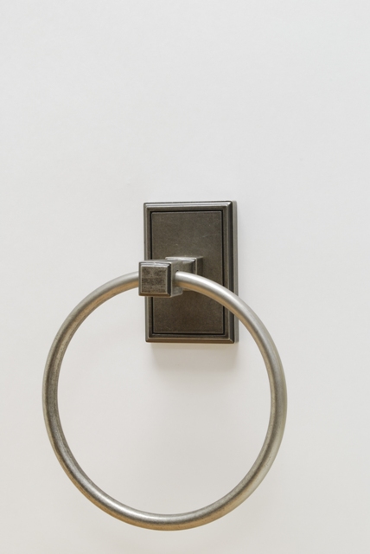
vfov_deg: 24.6
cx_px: 185
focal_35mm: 82
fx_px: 1269
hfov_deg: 16.6
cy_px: 277
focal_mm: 55
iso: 100
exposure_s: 1.8
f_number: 18
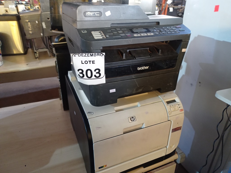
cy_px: 86
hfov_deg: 63.5
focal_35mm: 28
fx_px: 187
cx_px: 116
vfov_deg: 49.7
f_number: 1.79
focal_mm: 4.7
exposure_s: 1/30
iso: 423
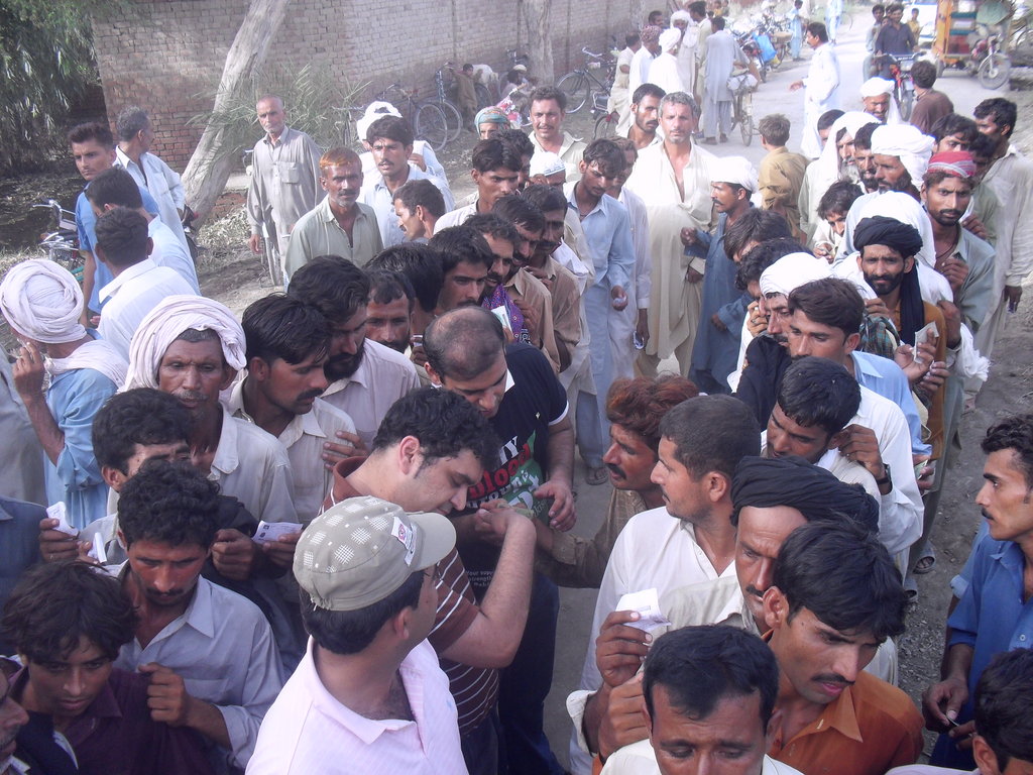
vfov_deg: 40.7
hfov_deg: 52.6
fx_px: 1044
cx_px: 516
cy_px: 388
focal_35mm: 35
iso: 100
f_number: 3.2
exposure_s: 1/250
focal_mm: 6.3
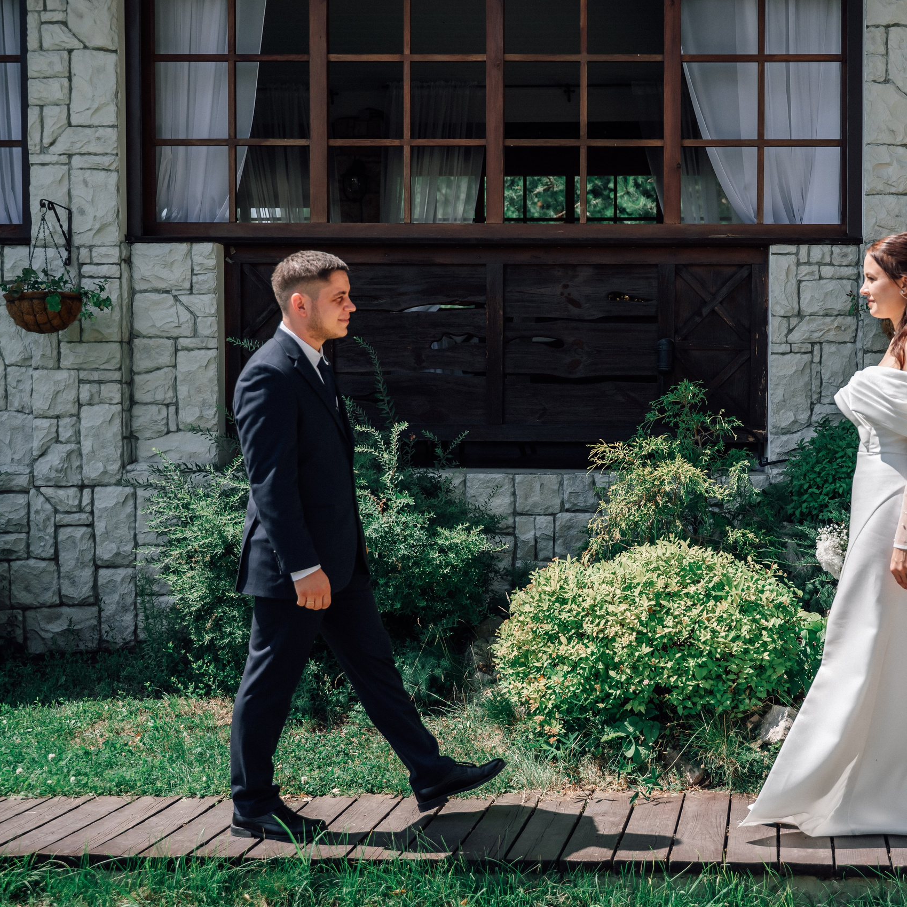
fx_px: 1423
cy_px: 455
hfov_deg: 34.9
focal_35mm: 48
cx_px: 634
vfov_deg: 35.4
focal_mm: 37
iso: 100
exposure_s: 1/1600
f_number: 3.2
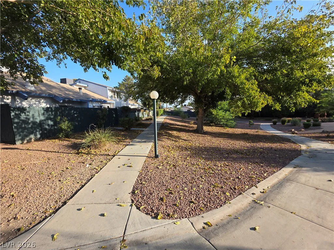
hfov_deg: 106.2
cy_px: 125
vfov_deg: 89.9
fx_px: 125
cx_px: 167
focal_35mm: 13
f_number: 1.9
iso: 40
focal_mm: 2.2
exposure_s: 1/756
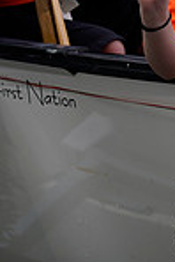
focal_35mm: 274
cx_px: 130
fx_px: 1993
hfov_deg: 5.0
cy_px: -78
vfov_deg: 7.4
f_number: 2.8
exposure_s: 1/400
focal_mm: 70
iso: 125
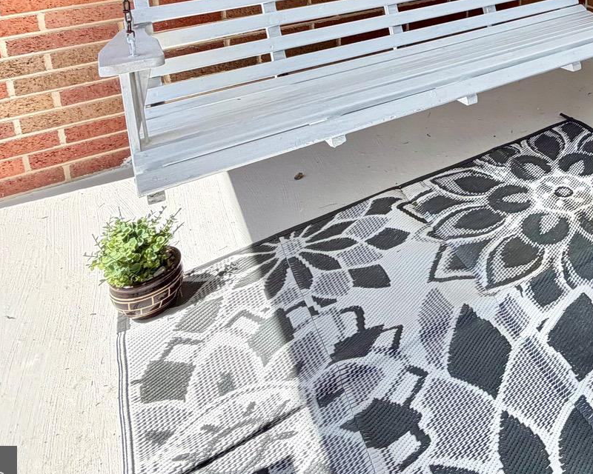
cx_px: 591
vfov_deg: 35.4
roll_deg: +0.4
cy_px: -62
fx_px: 614
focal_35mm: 35
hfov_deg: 44.1
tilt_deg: -10.4
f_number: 2.2
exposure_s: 1/502
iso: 40
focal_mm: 2.22
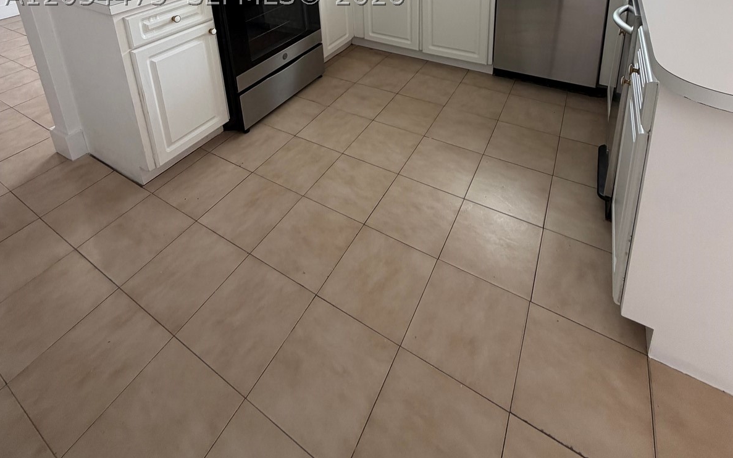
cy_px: -6
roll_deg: +2.8
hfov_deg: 85.1
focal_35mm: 20
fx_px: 400
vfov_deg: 48.5
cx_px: 368
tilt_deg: -16.7
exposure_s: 1/121
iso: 160
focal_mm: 2.22
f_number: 2.2
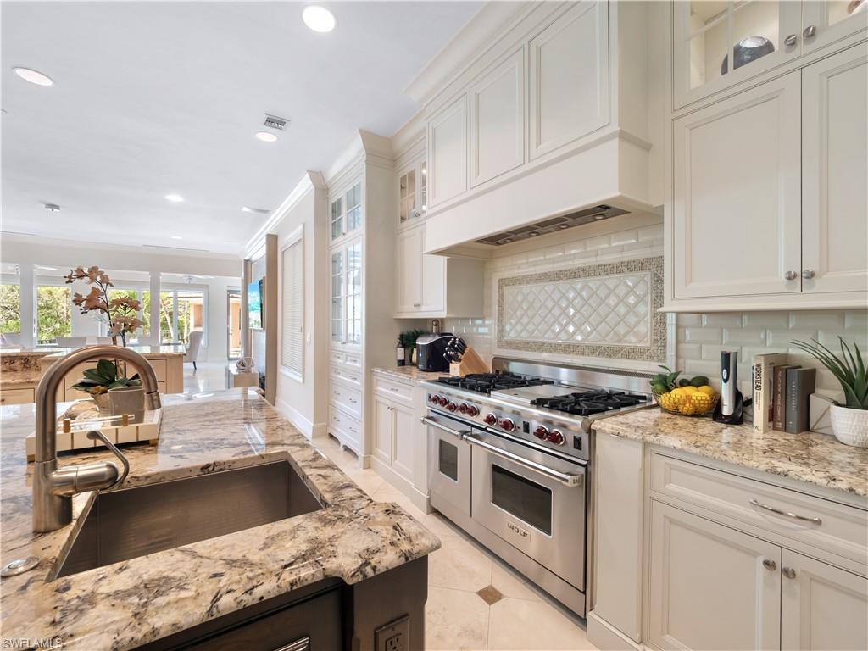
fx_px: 351
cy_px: 326
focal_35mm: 14
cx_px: 434
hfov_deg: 102.1
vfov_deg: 85.7
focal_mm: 7
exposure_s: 1/3
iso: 200
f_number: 7.1
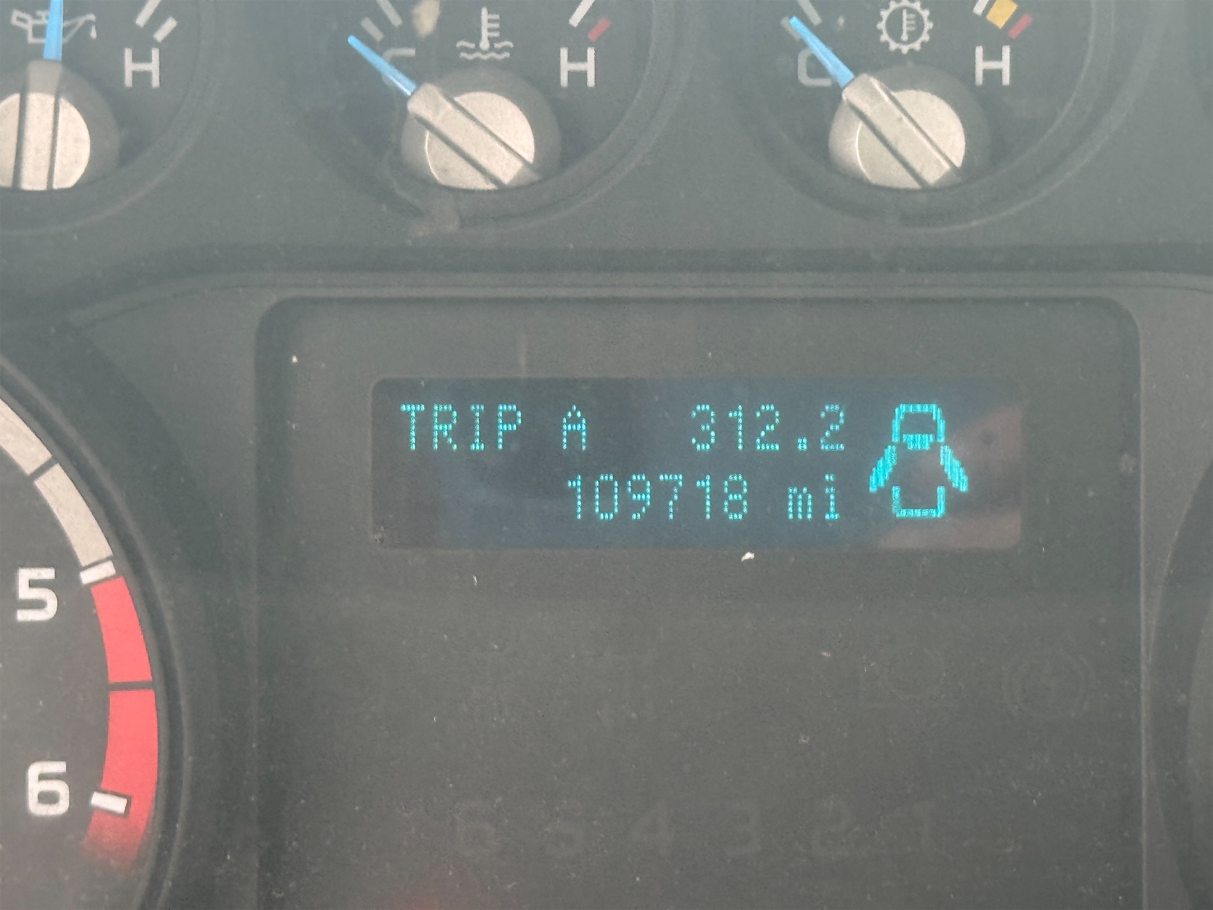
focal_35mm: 93
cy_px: 455
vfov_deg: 15.9
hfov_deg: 21.1
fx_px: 3259
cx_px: 606
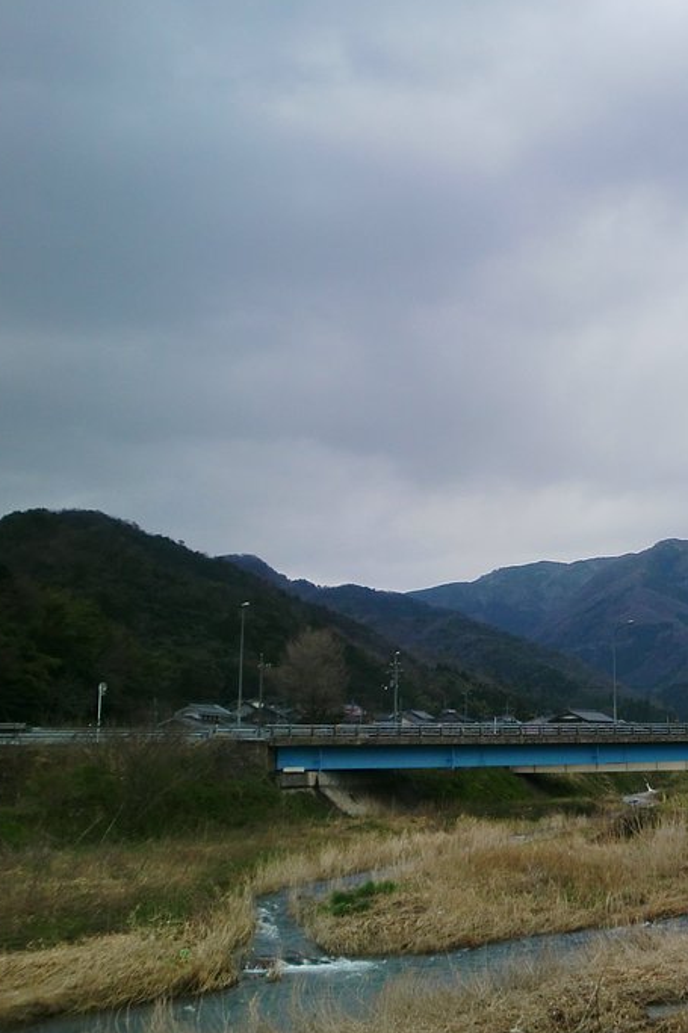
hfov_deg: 23.9
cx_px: 752
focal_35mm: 53
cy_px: 466
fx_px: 1520
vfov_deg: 37.5
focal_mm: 5.58
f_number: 2.8
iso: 64
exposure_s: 1/100
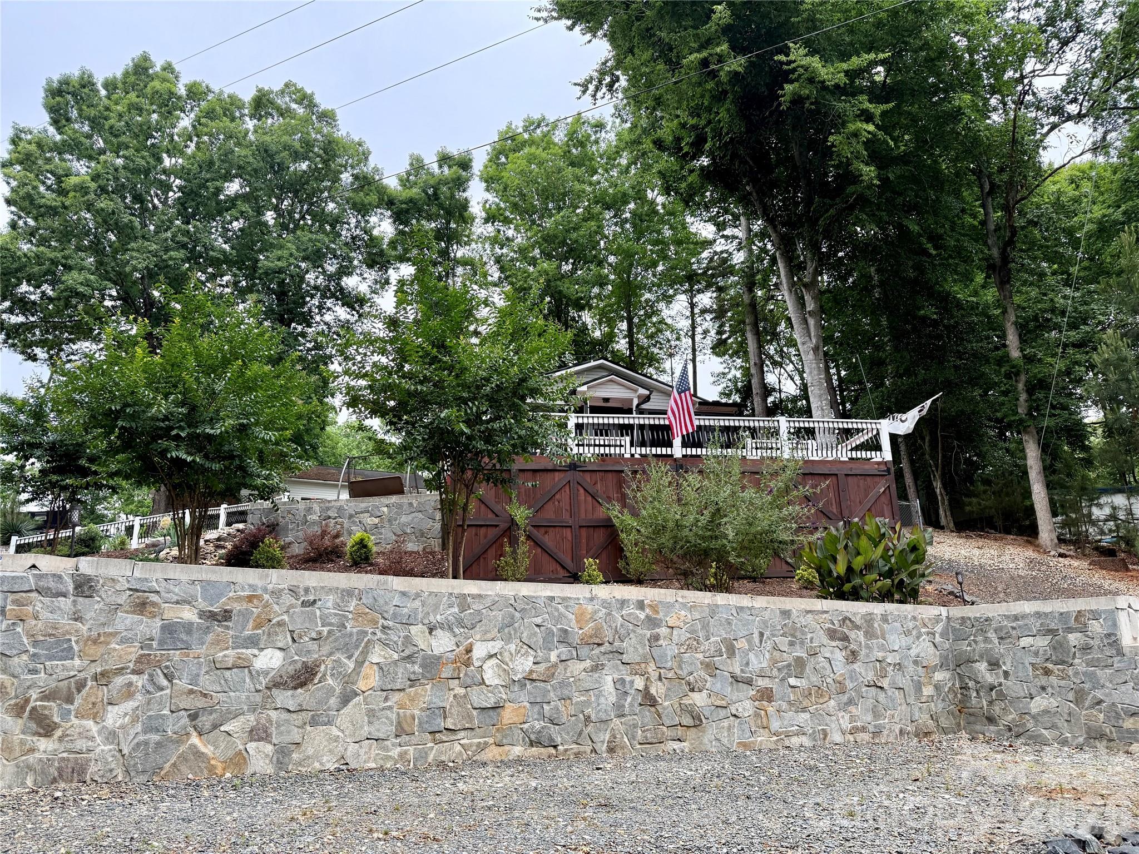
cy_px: 427
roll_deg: +1.4
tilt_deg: +16.6
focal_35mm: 24
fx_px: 790
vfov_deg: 56.8
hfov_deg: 71.6
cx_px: 570
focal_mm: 6.76
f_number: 1.78
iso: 100
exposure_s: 1/470
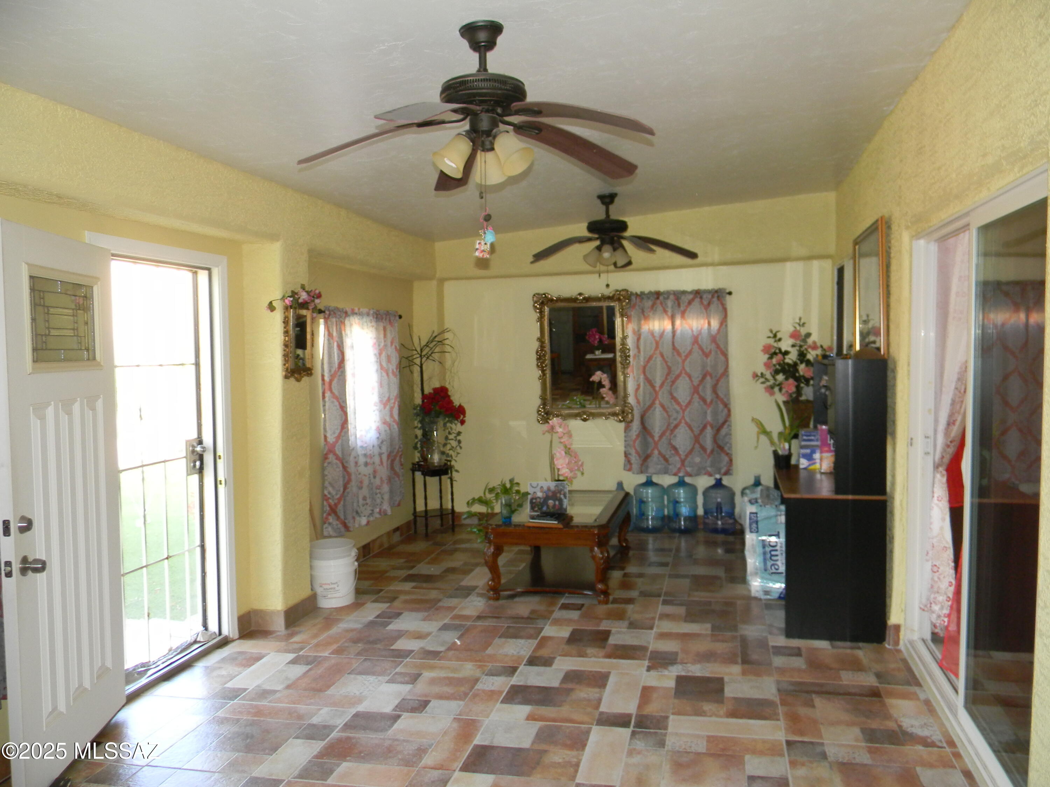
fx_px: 849
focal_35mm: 28
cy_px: 394
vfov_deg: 49.7
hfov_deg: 63.4
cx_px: 525
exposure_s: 1/26
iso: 200
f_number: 3.5
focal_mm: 5
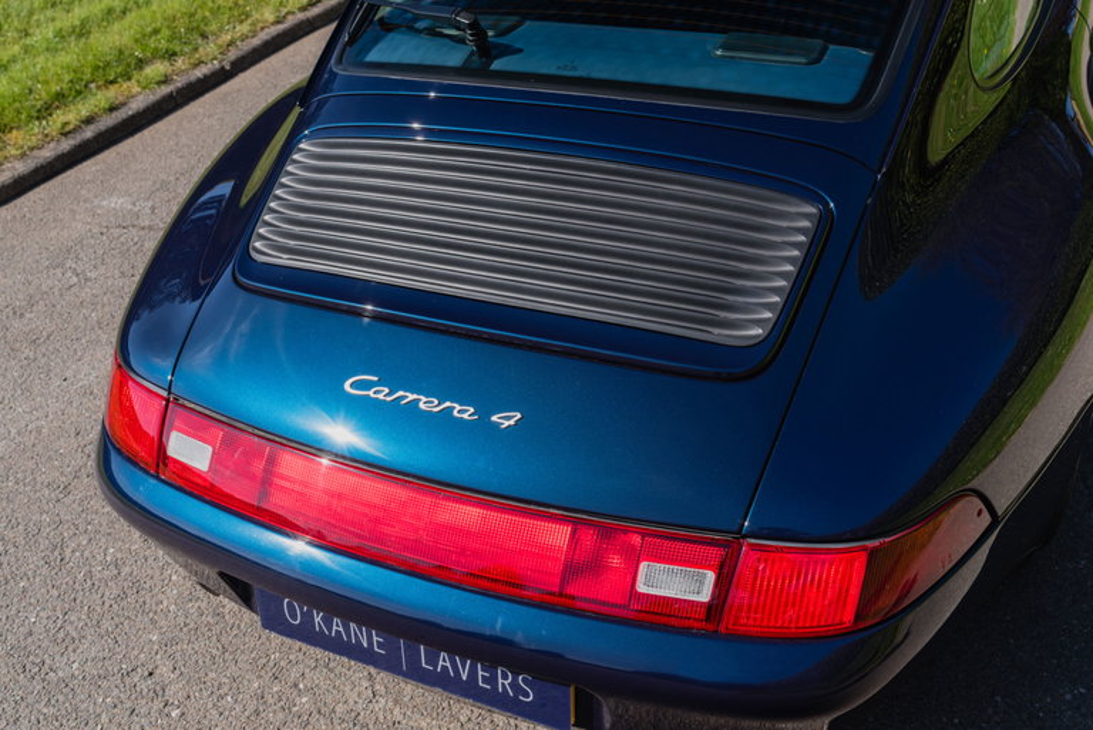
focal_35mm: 35
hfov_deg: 54.4
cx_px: 546
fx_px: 1063
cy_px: 365
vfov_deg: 37.9
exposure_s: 1/250
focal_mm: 35
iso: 500
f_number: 8
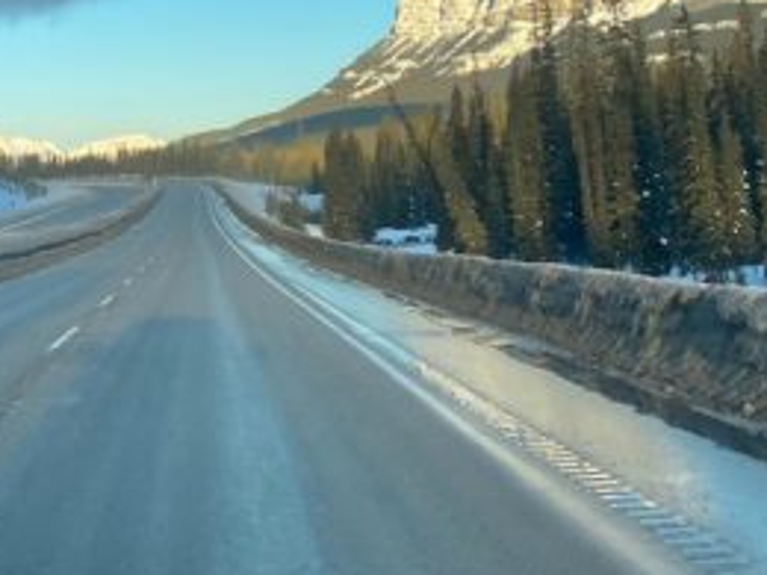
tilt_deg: +13.7
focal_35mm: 80
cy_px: -274
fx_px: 1773
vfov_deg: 16.8
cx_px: 168
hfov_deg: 24.1
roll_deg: +1.1
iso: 32
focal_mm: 4.25
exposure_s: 1/845
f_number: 1.8
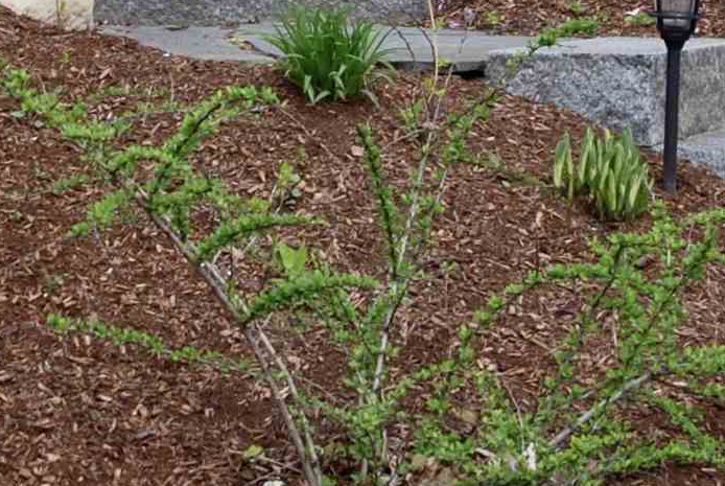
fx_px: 2945
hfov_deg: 14.0
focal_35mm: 146
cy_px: -352
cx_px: 255
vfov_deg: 9.1
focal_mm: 22
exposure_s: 1/125
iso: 140
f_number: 5.6
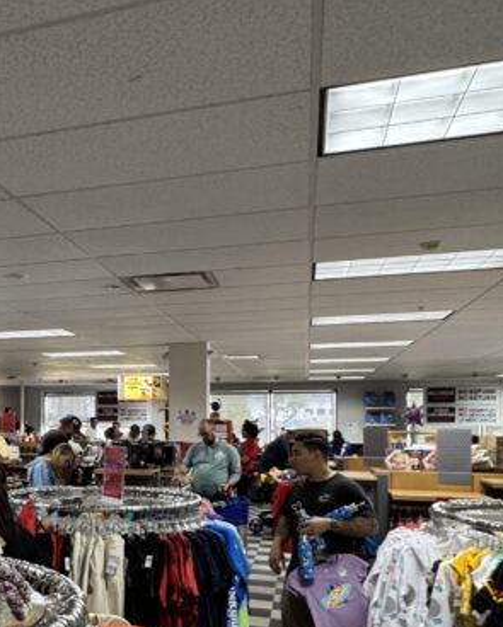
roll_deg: +0.2
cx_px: 20
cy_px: 421
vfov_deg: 47.1
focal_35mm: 38
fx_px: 706
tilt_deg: -0.1
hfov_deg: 36.0
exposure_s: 1/60
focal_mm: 2.22
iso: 200
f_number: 2.2
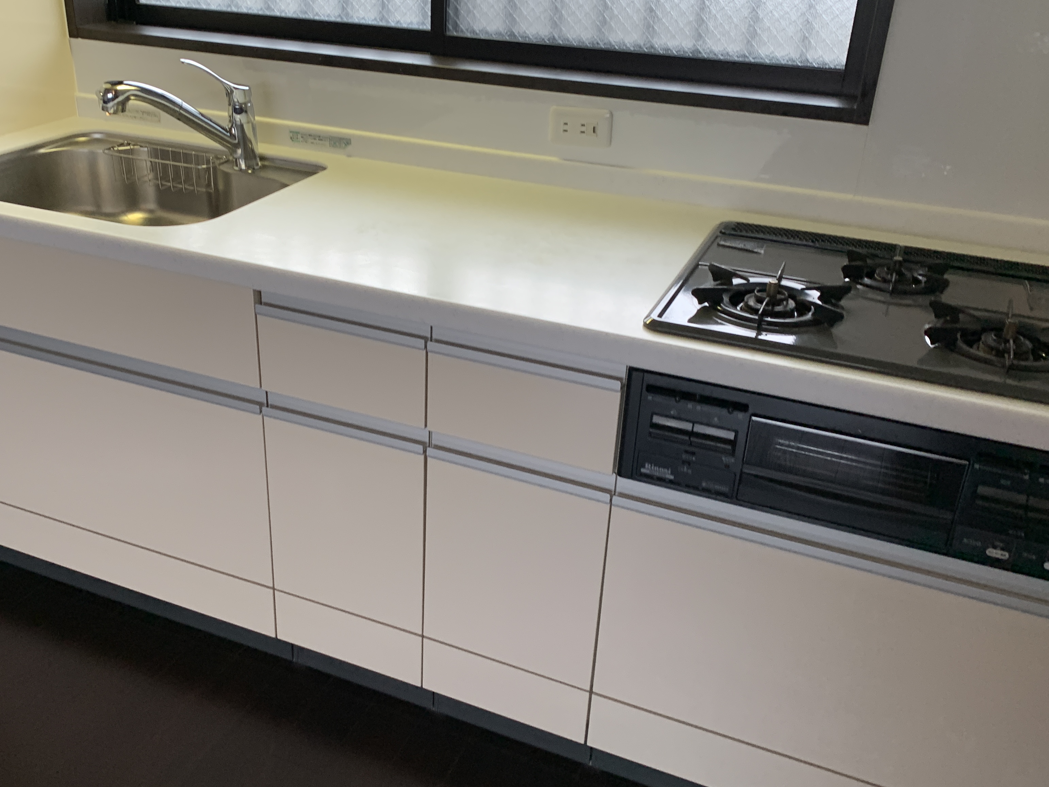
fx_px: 1030
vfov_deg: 41.8
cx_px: 441
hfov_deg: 53.7
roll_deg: -1.3
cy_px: 389
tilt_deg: -26.6
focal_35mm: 34
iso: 64
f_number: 1.8
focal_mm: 4.25
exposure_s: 1/60
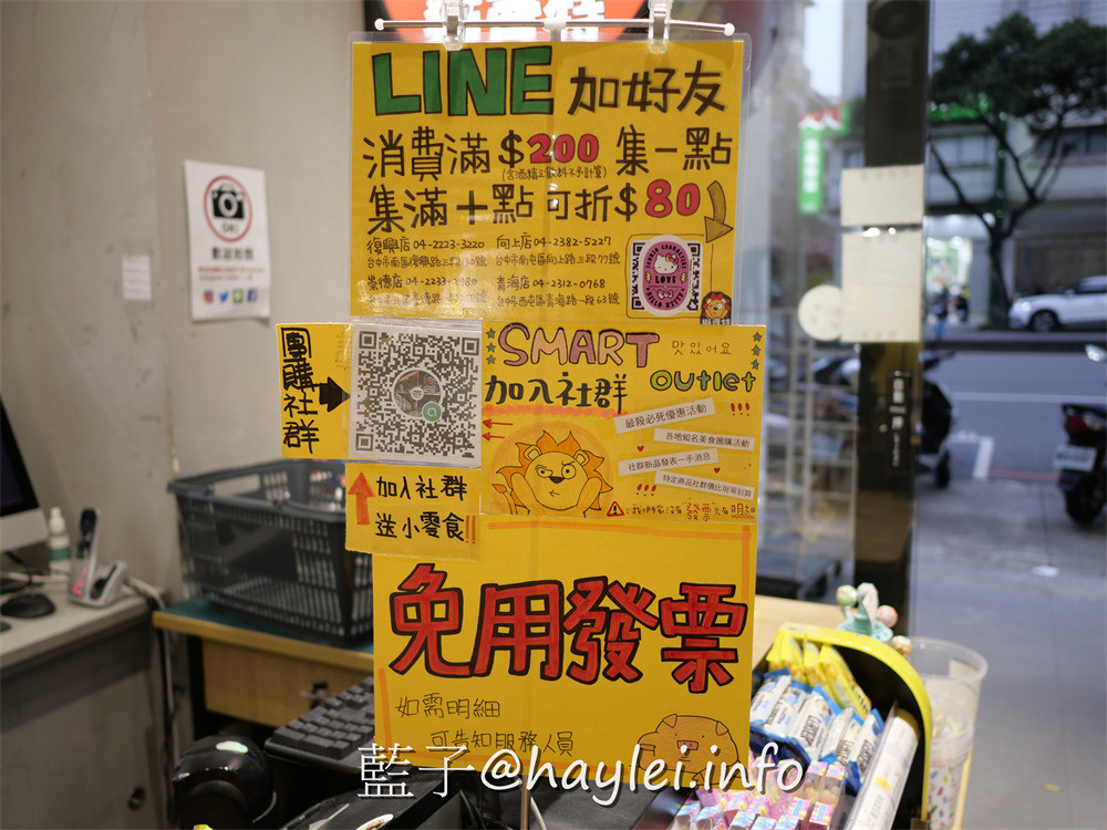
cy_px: 415
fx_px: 959
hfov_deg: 60.0
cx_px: 554
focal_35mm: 30
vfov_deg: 46.8
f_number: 1.7
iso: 200
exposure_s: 1/80
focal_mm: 15
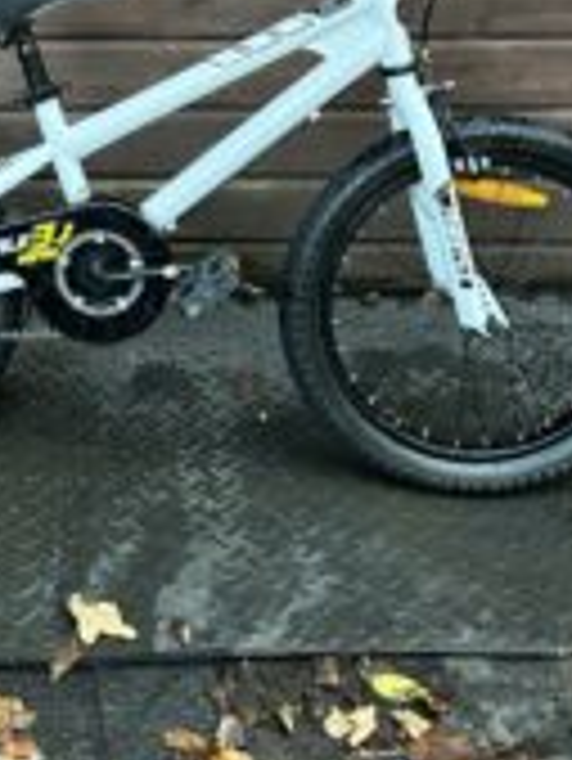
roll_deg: +0.4
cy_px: 63
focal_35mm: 51
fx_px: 1122
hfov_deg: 28.2
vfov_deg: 35.1
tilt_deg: -20.3
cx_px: 140
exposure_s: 1/60
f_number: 1.78
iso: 320
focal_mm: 6.86
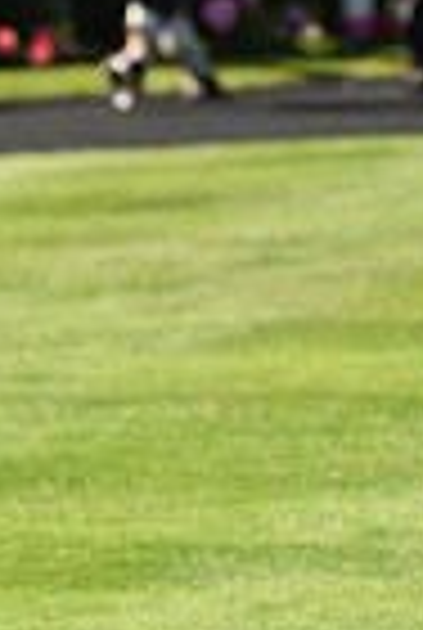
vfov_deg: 3.3
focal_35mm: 620
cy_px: 88
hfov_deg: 2.2
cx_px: 1215
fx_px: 10873
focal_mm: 150
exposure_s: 1/2000
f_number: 5
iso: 400
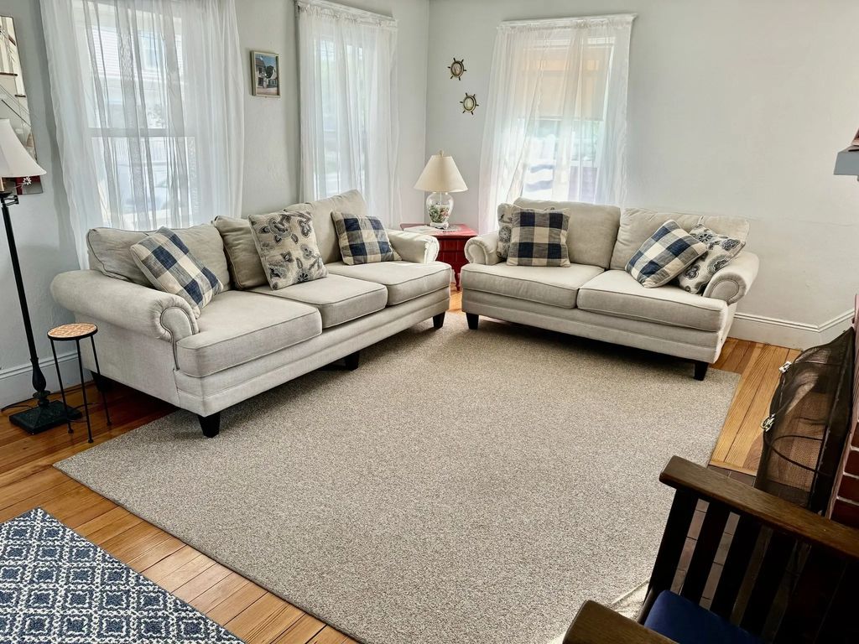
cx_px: 430
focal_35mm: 24
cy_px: 322
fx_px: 596
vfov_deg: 56.8
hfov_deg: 71.6
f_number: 1.78
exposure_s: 1/121
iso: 80
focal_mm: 6.76
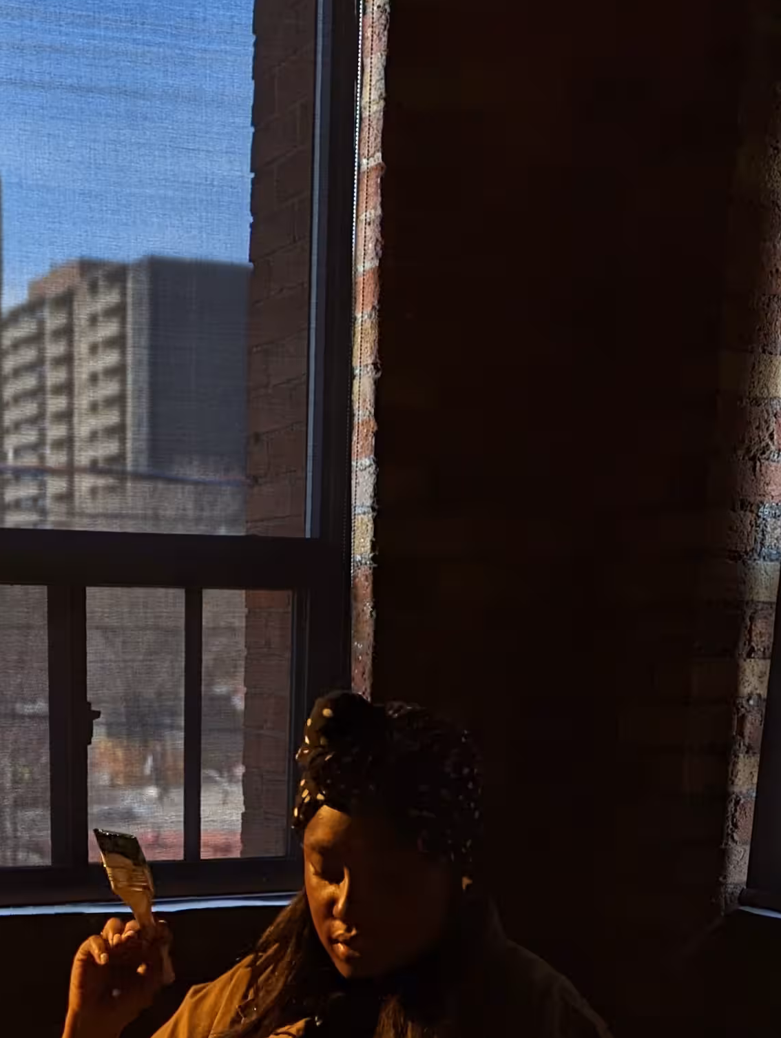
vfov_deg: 27.2
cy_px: 1154
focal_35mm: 65
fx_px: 1950
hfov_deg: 22.5
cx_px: 219
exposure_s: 1/686
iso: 47
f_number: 1.85
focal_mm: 6.81
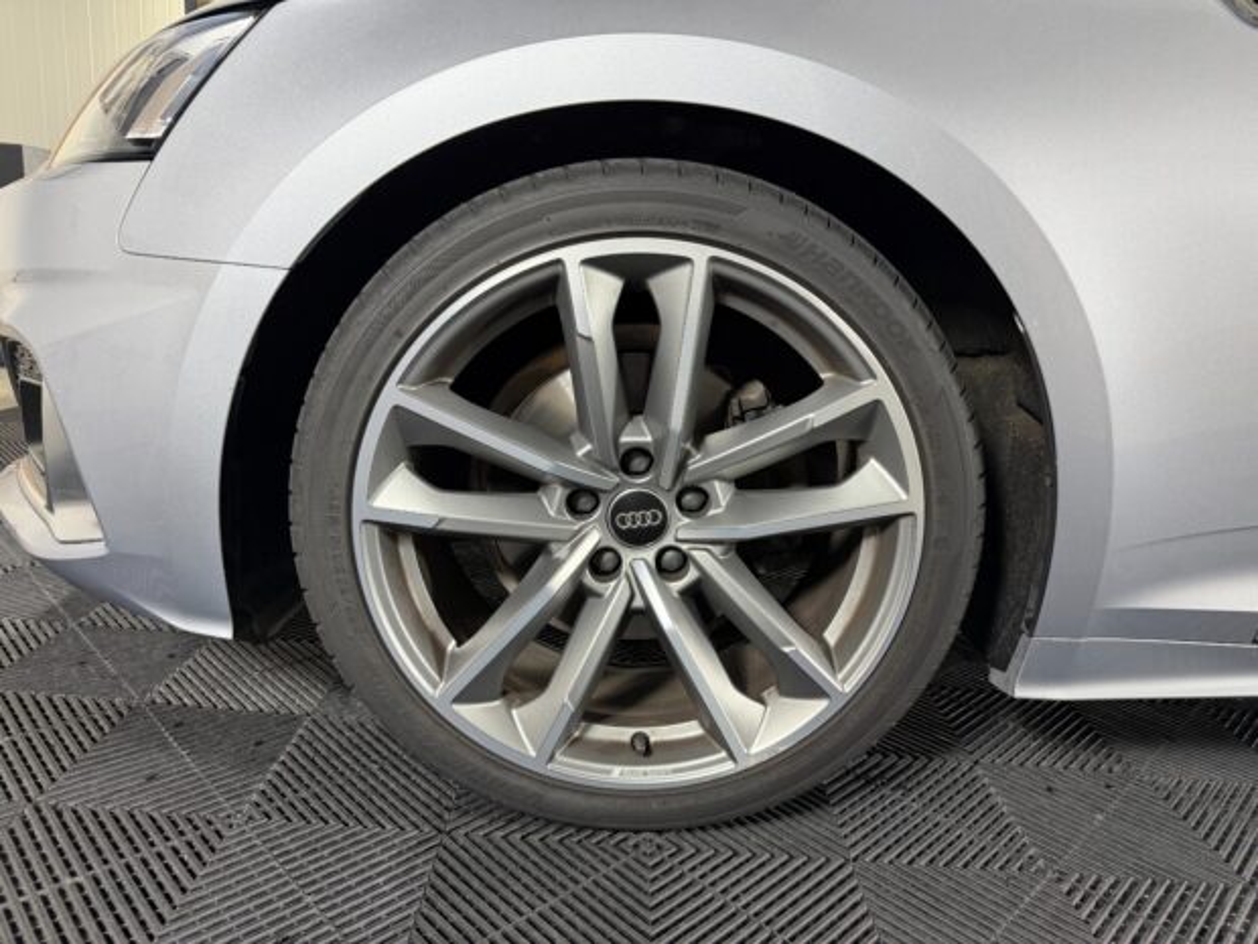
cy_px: 472
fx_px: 872
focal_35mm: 24
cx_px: 629
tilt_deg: -13.9
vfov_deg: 56.8
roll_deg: -4.7
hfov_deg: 71.6
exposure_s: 1/50
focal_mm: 6.76
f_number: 1.78
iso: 250
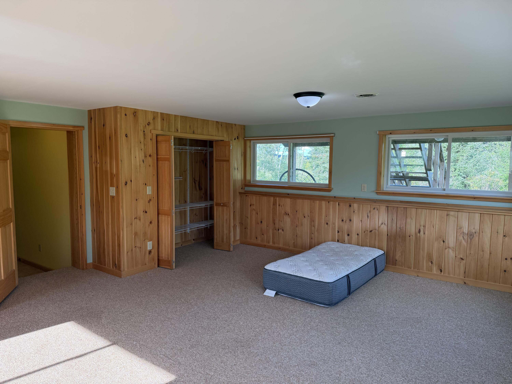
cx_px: 256
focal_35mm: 24
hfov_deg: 71.6
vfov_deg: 56.8
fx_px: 355
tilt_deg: -5.6
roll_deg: -0.1
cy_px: 192
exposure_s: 1/179
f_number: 1.78
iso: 80
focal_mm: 6.76
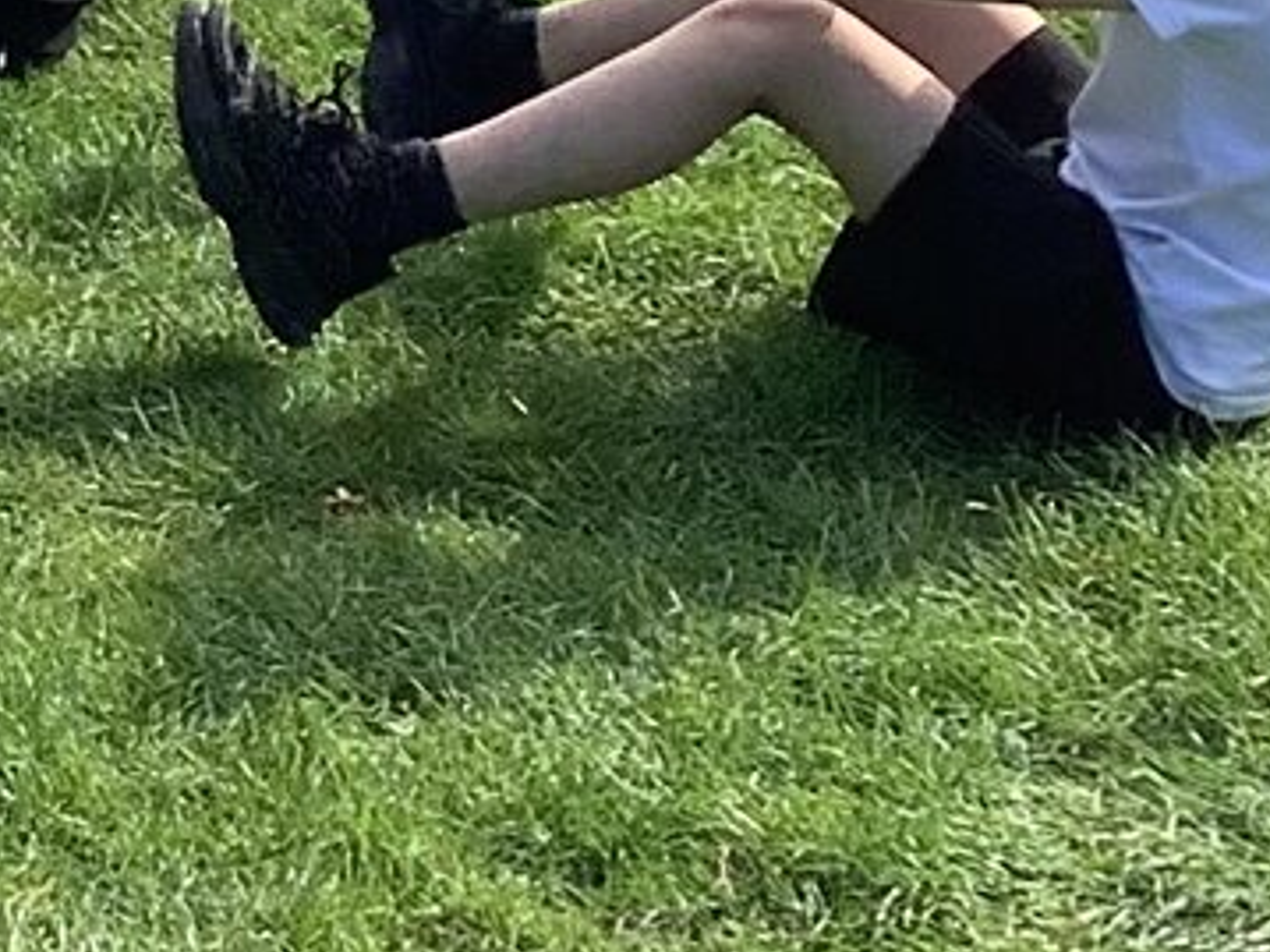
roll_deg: +0.4
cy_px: -941
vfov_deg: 8.0
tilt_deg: -9.9
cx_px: -722
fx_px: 6492
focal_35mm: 177
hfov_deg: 10.7
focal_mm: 3.3
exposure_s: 1/473
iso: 25
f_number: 2.4
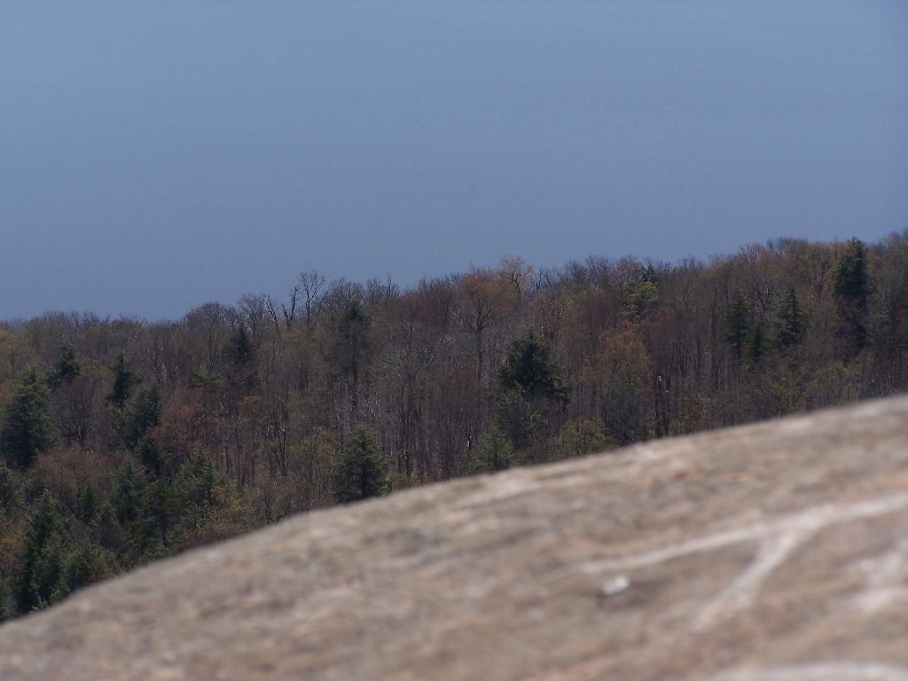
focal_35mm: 169
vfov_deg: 8.8
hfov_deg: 11.7
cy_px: 340
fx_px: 4433
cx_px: 454
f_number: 4.5
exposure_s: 1/1000
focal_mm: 28
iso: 80
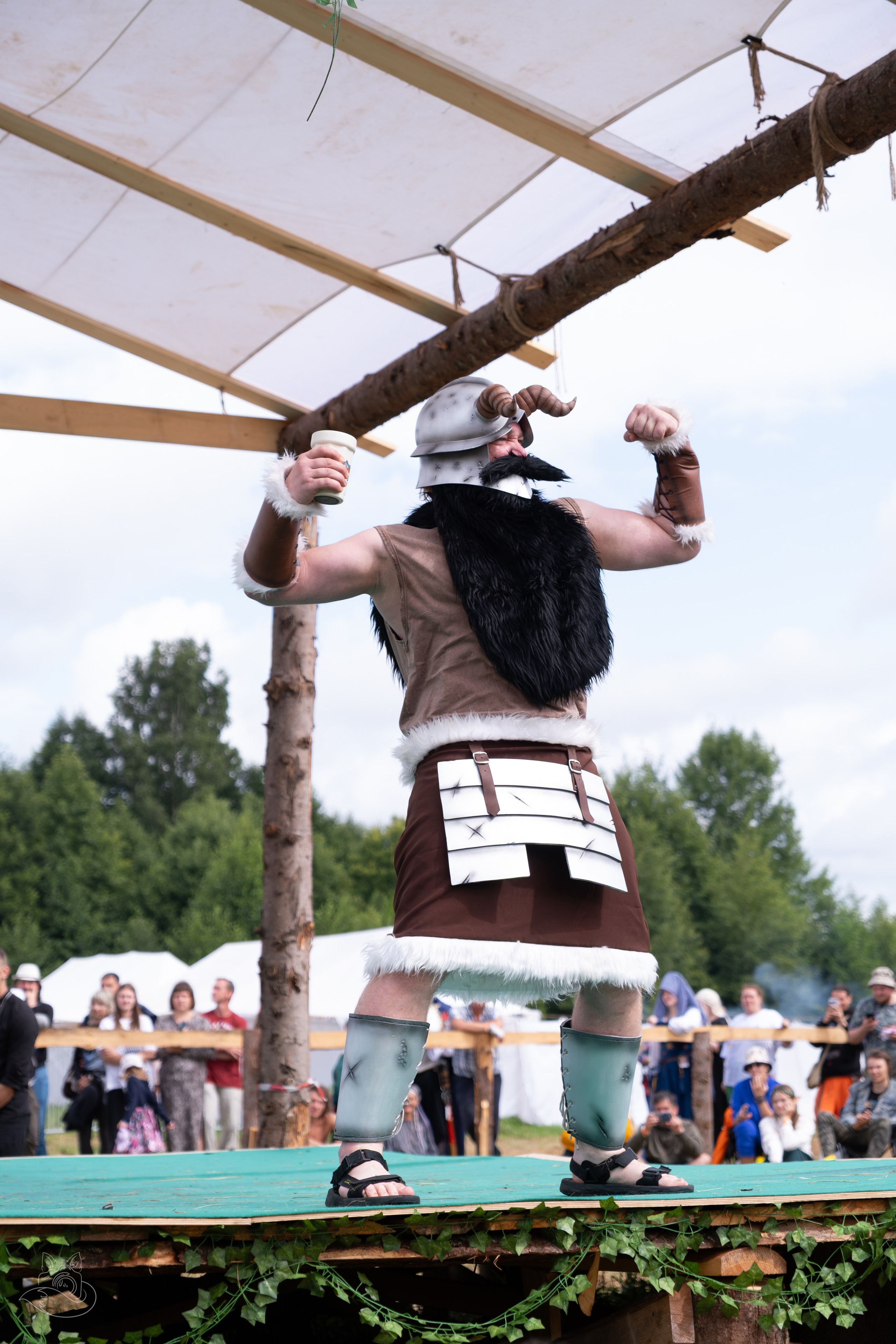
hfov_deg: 21.2
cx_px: 448
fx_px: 2389
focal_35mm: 64
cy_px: 672
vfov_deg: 31.4
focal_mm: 42.7
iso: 200
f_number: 3.2
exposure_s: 1/1250
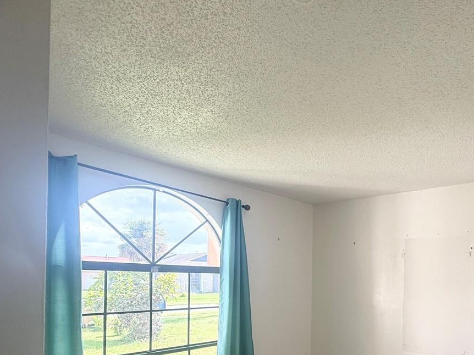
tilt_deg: +0.8
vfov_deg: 50.1
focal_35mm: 26
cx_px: 391
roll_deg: -0.8
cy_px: 280
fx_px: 356
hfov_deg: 60.8
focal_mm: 2.22
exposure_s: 1/174
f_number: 2.2
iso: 64
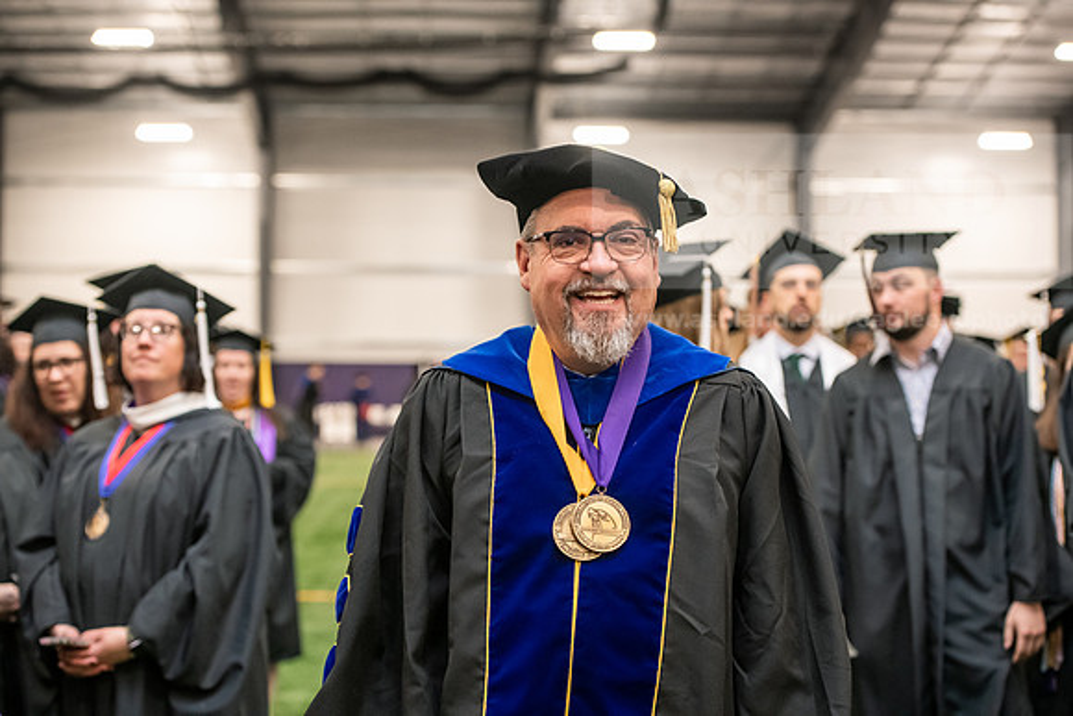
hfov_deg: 28.8
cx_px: 536
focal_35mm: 70
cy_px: 358
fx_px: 2087
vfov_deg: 19.5
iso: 3200
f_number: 3.5
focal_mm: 70
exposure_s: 1/200
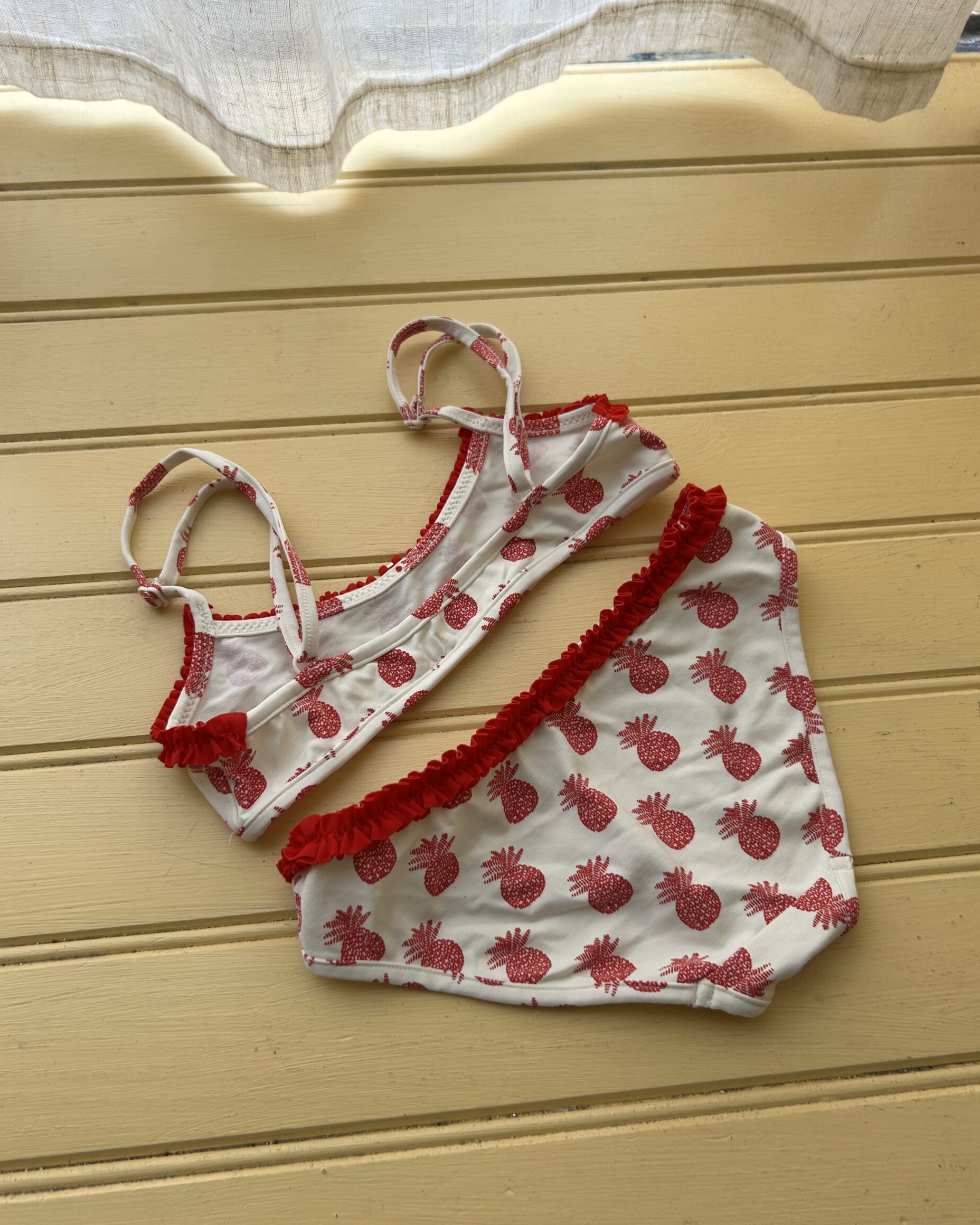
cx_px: 496
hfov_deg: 51.5
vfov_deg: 62.2
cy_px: 626
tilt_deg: -66.9
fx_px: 1015
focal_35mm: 28
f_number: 1.5
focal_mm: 5.7
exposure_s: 1/141
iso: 32
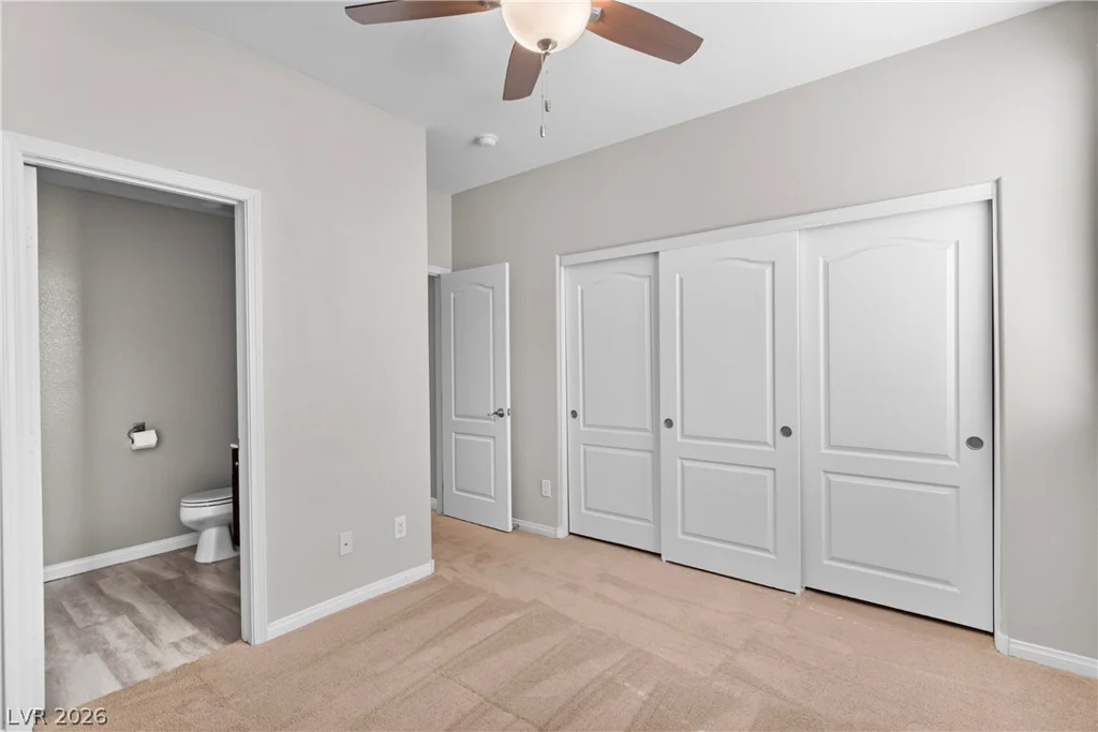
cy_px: 366
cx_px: 549
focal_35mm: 17
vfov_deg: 70.5
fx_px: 519
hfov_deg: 93.3
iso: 400
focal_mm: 17
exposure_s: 1/10
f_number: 8
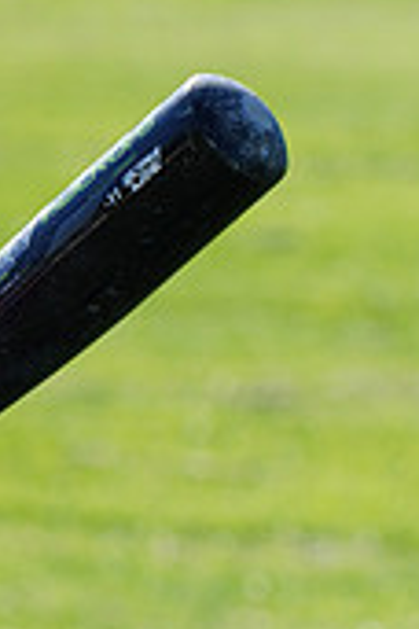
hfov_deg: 2.1
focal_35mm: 657
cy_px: 688
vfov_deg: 3.1
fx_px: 11469
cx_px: -263
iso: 200
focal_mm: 194
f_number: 10
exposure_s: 1/200
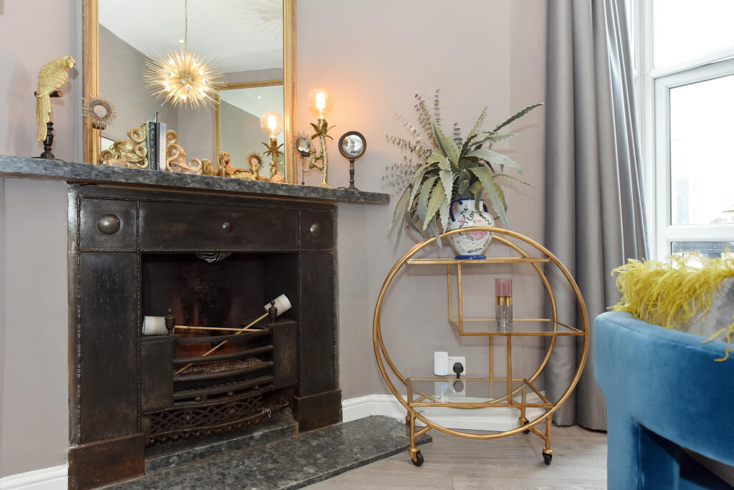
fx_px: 490
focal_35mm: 24
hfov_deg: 73.7
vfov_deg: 53.2
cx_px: 367
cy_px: 245
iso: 320
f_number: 9
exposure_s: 1/30
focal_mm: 24
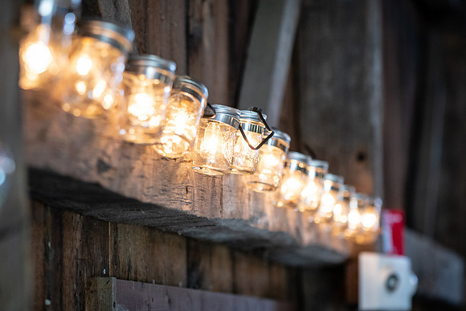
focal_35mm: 153
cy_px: 156
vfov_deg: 9.0
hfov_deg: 13.4
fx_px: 1981
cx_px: 233
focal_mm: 102
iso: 1000
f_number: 2.8
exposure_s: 1/100
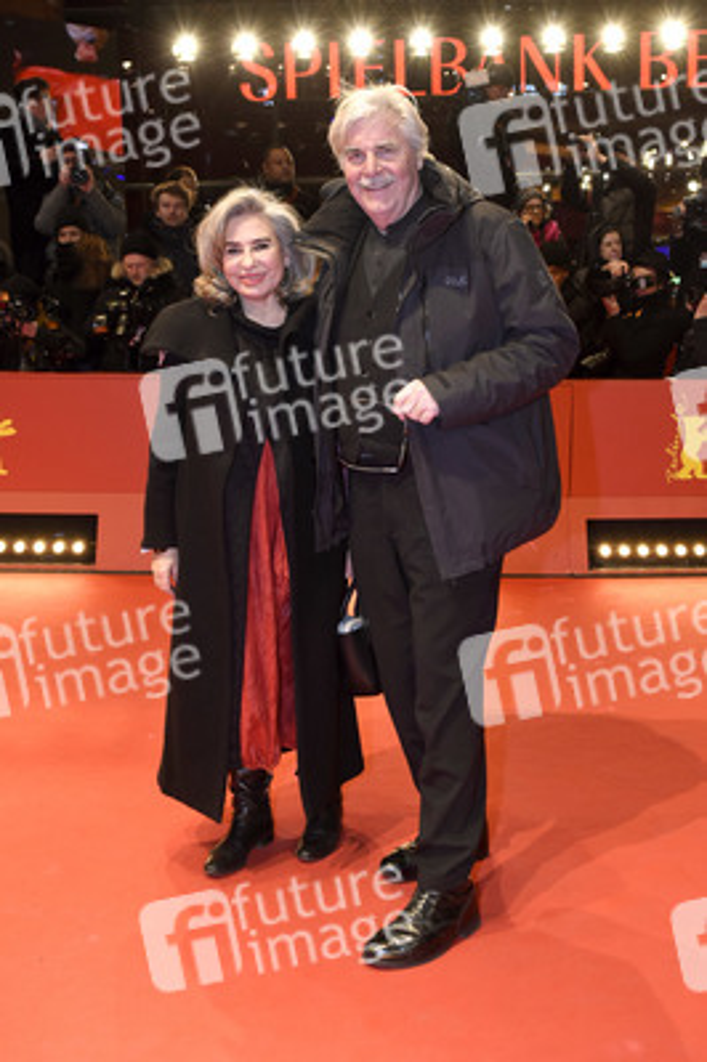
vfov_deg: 57.3
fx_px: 974
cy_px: 531
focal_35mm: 33
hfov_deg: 39.9
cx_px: 354
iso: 1250
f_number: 5
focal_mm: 22
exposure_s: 1/125
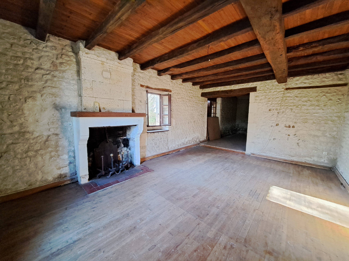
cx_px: 174
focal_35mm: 13
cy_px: 130
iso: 250
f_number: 2.2
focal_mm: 1.74
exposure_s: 1/40
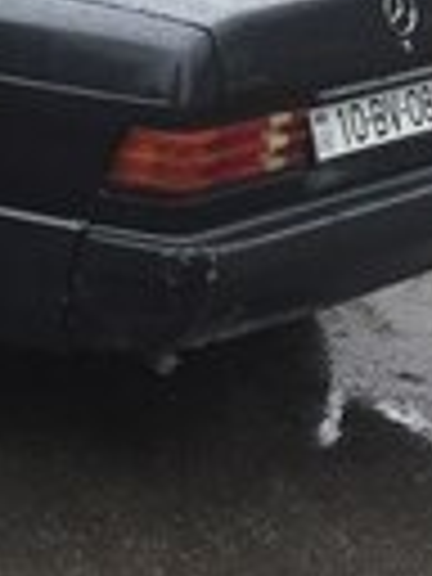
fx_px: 1864
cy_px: -63
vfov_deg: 17.0
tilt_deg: -6.5
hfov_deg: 12.7
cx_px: -176
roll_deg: -0.1
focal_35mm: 112
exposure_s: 1/213
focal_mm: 4.15
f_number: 2.2
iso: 32
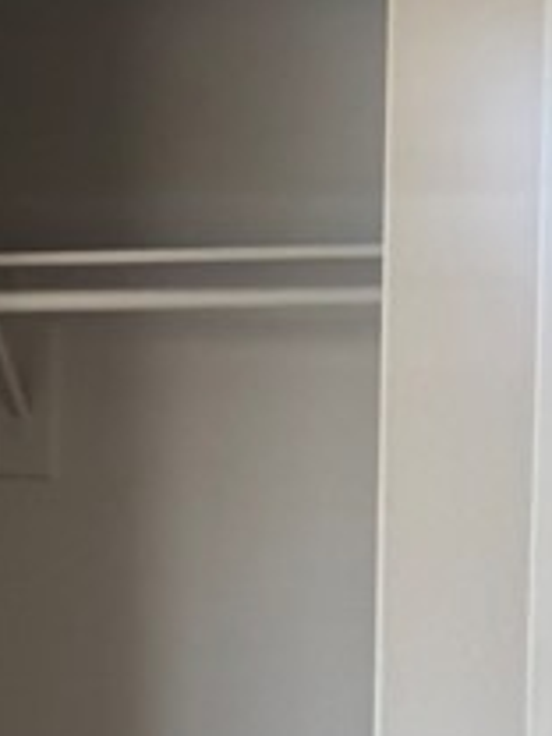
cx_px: -591
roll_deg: +1.2
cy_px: 446
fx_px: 2509
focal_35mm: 118
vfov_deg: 16.7
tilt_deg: -4.7
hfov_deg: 11.2
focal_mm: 6.76
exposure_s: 1/60
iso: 160
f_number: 1.78
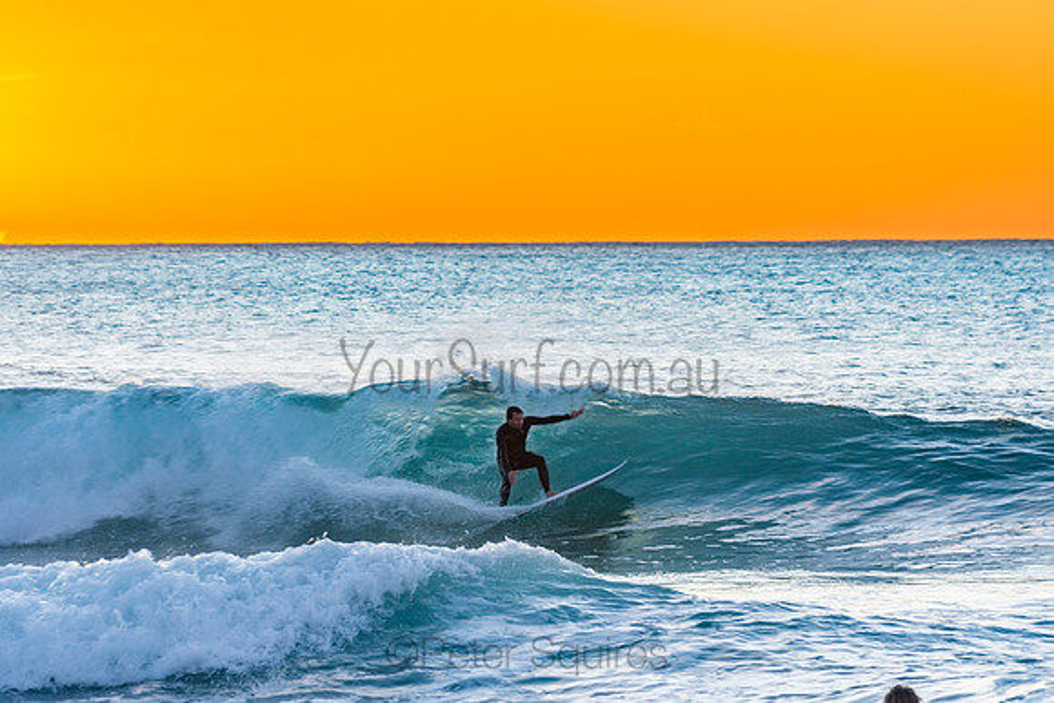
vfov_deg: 4.4
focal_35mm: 311
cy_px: 352
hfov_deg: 6.6
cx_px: 527
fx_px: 9110
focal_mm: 200
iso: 100
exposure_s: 1/125
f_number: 6.3
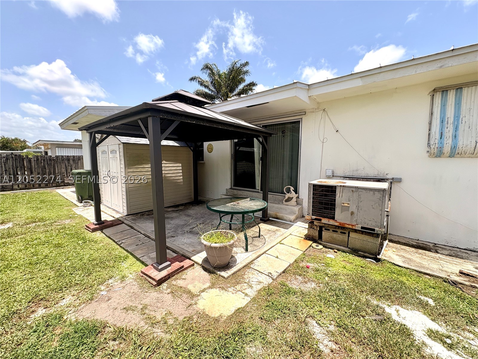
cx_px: 239
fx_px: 193
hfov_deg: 102.1
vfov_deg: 85.7
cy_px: 180
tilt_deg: -5.4
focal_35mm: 14
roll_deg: -0.6
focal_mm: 2.22
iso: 50
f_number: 2.2
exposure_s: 1/910
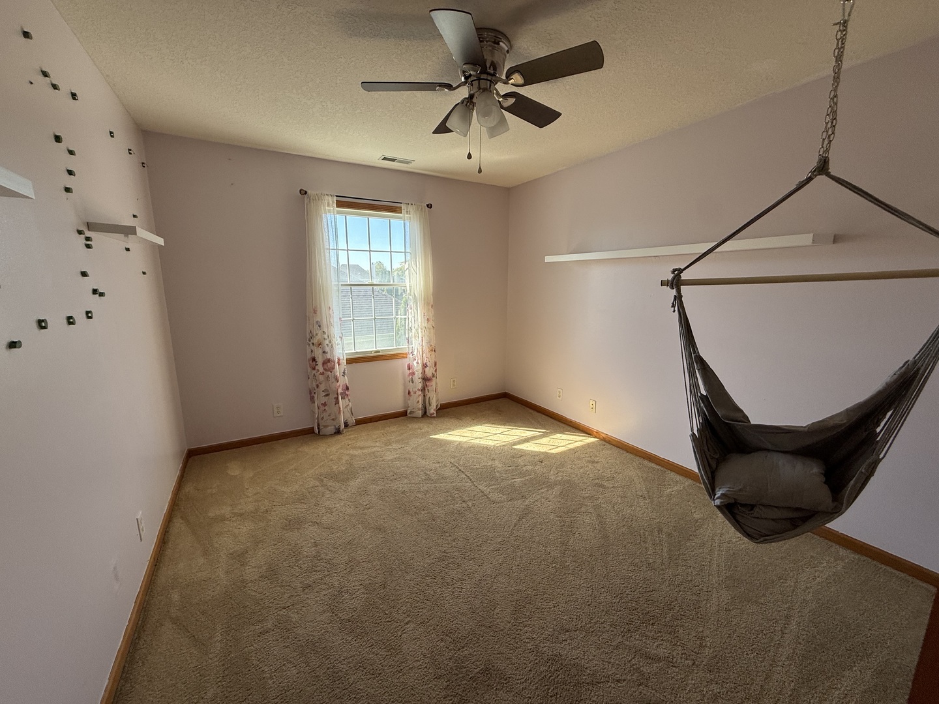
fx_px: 380
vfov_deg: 85.7
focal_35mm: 14
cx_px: 470
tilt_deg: -9.7
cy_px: 352
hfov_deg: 102.1
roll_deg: +0.0
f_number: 2.2
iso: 64
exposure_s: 1/113
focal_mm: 2.22
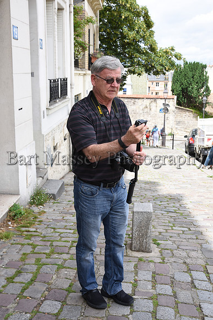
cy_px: 160
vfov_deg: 42.7
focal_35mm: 46
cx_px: 106
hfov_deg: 29.3
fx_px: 408
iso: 400
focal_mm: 46
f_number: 10
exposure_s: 1/250
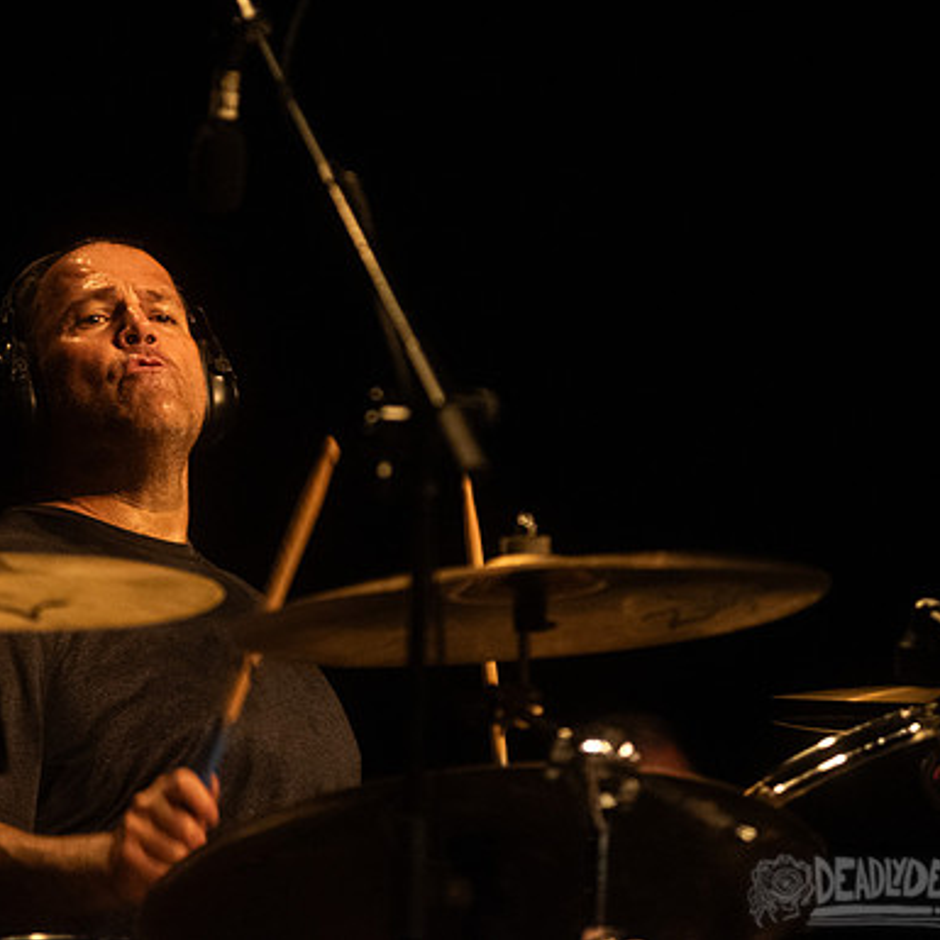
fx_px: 9278
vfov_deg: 5.8
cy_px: 386
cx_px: 258
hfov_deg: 5.8
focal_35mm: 302
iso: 3200
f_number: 3.2
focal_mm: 200
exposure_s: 1/125
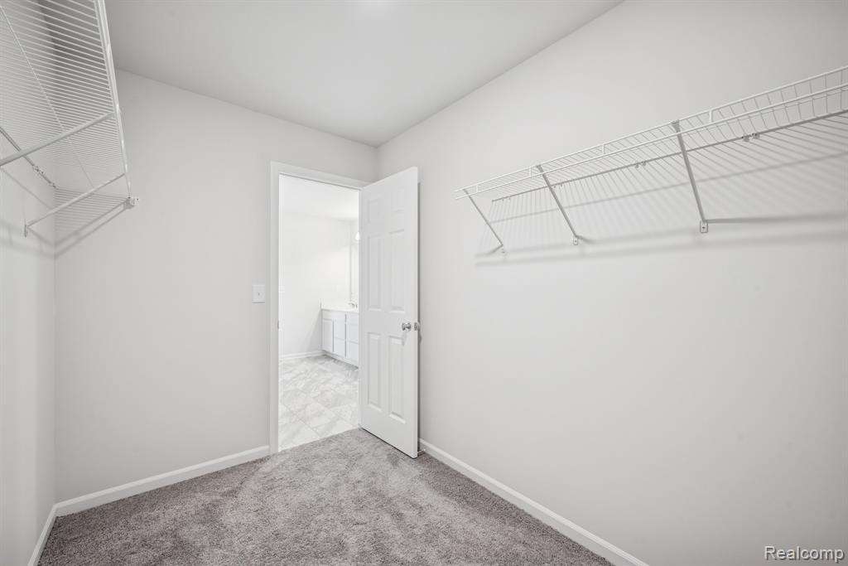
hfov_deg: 104.2
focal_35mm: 14
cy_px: 283
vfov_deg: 81.2
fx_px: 330
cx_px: 424
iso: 100
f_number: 9
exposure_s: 1.3
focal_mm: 14
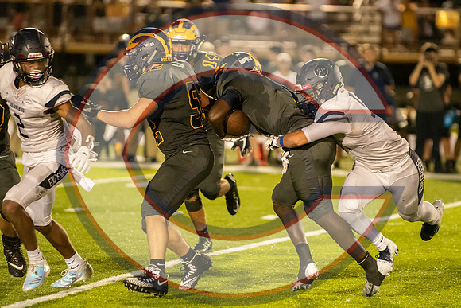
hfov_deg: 6.9
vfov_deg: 4.6
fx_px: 3842
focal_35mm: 300
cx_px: 230
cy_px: 154
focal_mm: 200
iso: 9000
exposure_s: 1/1250
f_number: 2.8
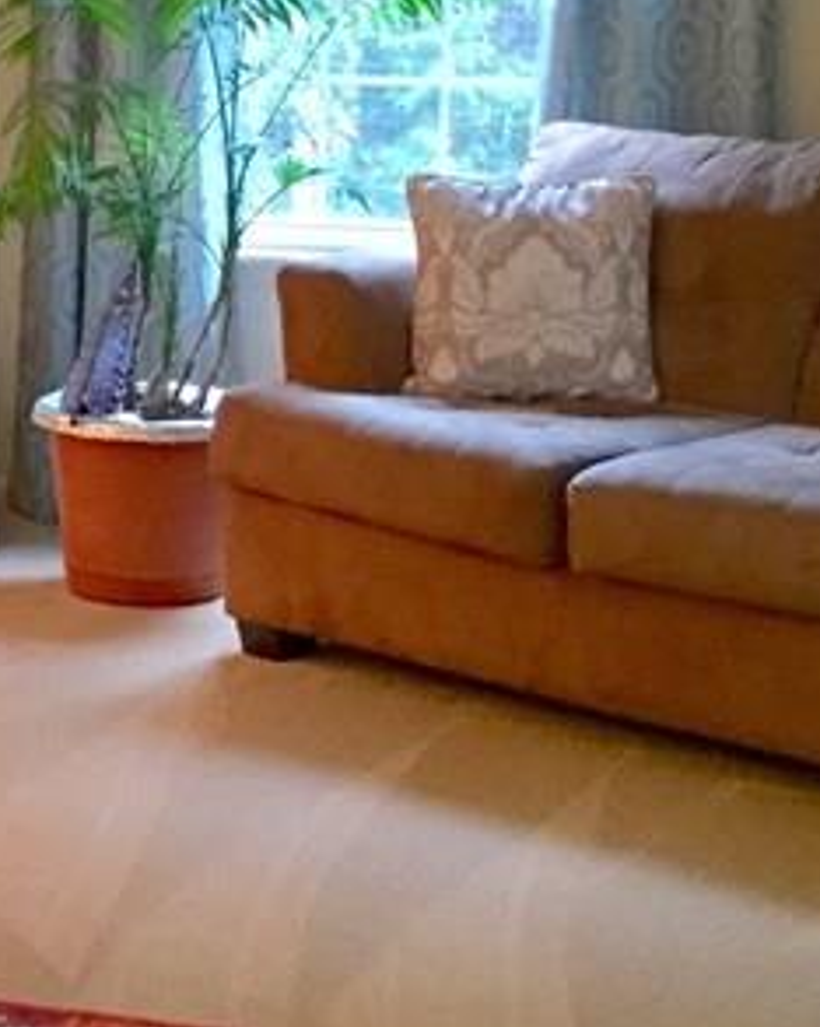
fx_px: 3006
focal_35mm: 99
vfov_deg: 19.3
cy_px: 358
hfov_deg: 15.0
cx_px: -189
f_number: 2.2
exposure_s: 1/24
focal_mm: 4.15
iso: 250
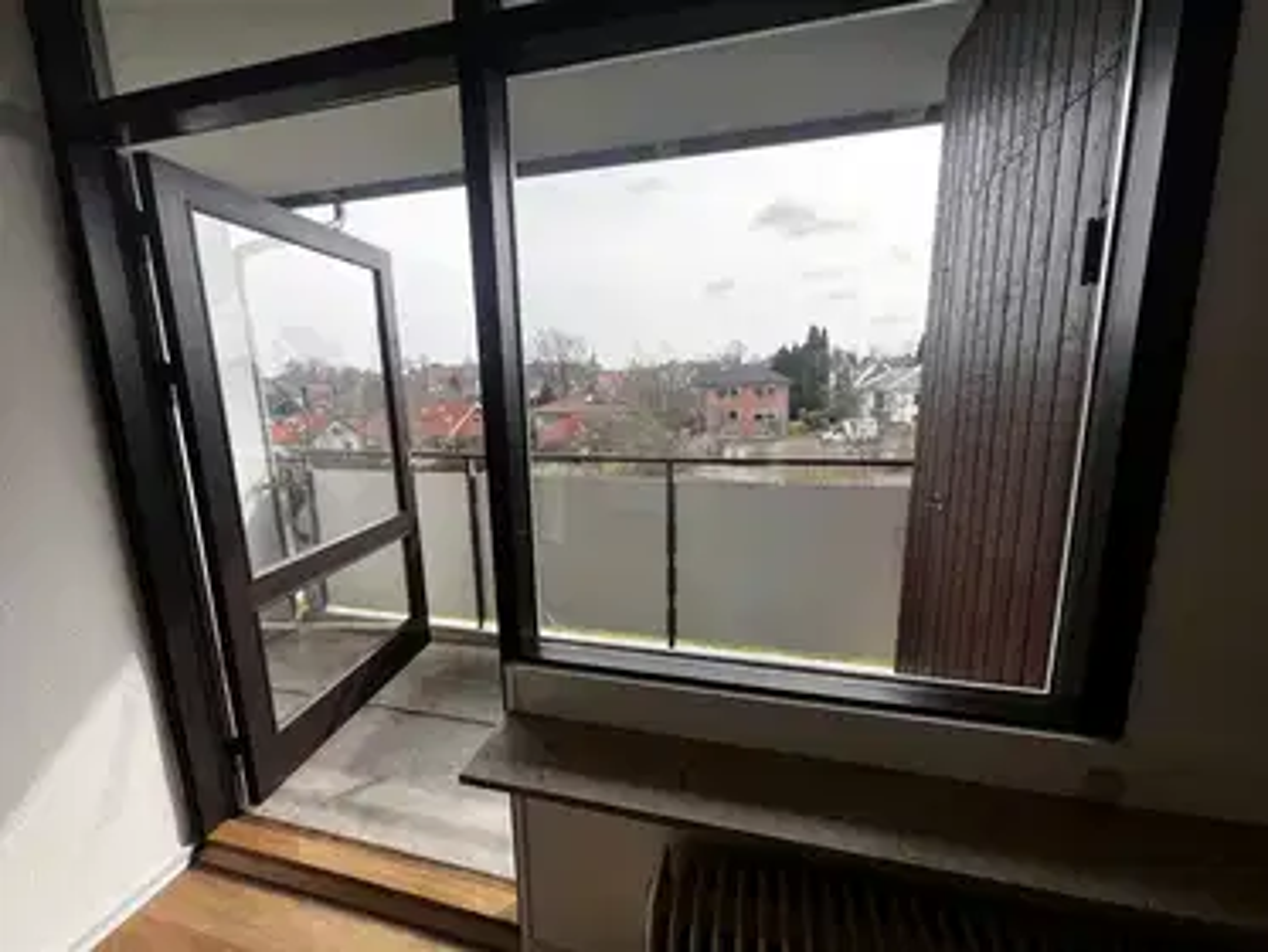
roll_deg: +1.4
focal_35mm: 13
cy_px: 476
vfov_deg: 89.9
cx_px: 634
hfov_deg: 106.2
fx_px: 476
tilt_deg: -9.5
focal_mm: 1.57
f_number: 1.8
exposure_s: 1/561
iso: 32
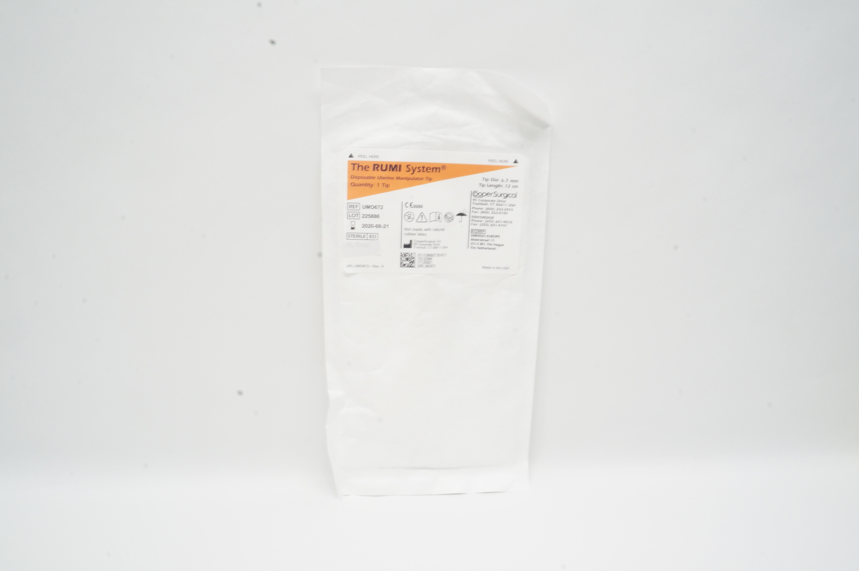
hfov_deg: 62.0
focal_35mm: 30
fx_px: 715
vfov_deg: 43.5
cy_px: 286
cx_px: 430
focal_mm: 20
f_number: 22
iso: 800
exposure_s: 1/5
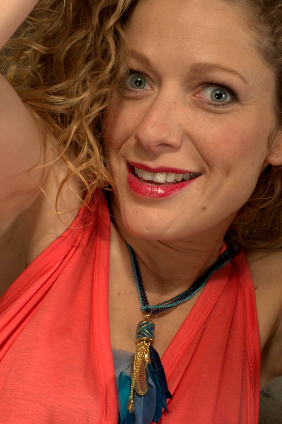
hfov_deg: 17.8
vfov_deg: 26.7
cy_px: 225
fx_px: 896
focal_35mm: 76
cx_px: 195
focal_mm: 50
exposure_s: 1/250
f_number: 13
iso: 200
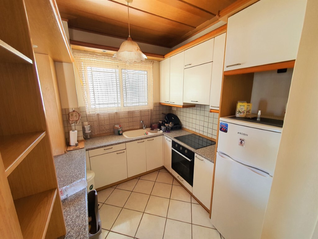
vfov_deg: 89.9
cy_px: 120
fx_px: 119
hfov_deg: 106.2
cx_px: 159
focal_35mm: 13
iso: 100
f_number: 2.2
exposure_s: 1/50
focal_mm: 1.8
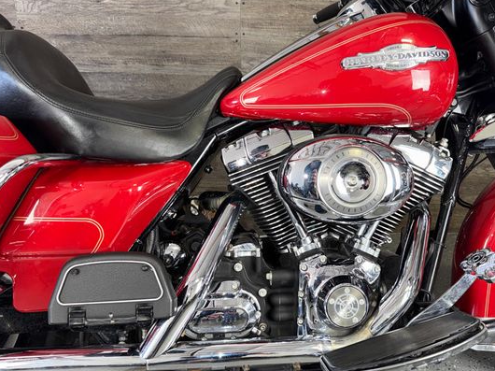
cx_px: 276
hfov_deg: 61.5
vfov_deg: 48.2
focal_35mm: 29
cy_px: 192
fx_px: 415
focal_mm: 6.76
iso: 50
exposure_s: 1/20
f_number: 1.78
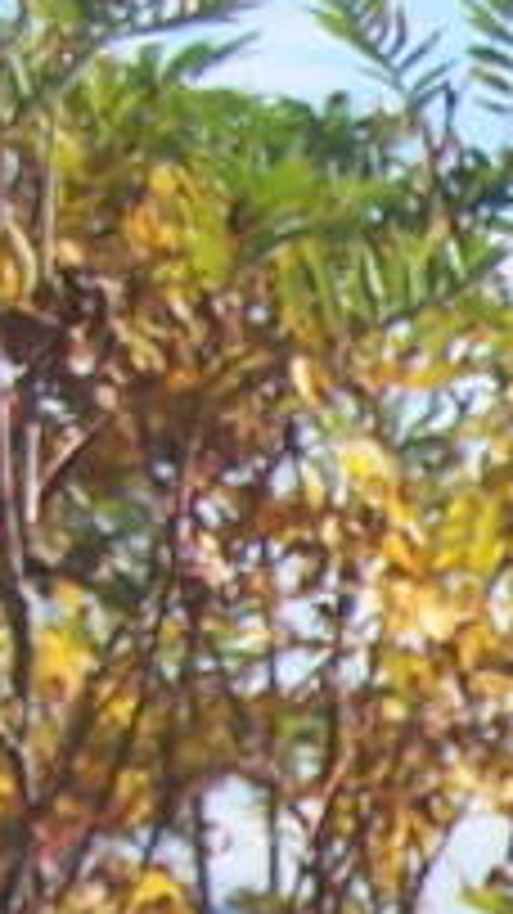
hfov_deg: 5.4
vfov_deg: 10.1
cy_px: 1135
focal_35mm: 209
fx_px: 5060
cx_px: 1678
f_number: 2.8
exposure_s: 1/800
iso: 80
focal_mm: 6.3
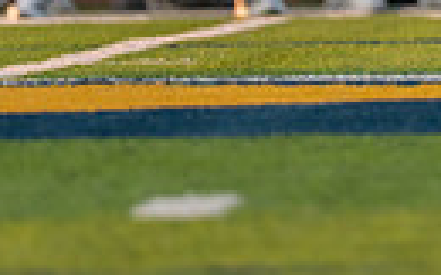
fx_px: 15275
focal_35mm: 1272
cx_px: 805
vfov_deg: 1.0
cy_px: -453
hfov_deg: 1.7
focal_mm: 200
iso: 500
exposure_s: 1/1250
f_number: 2.8
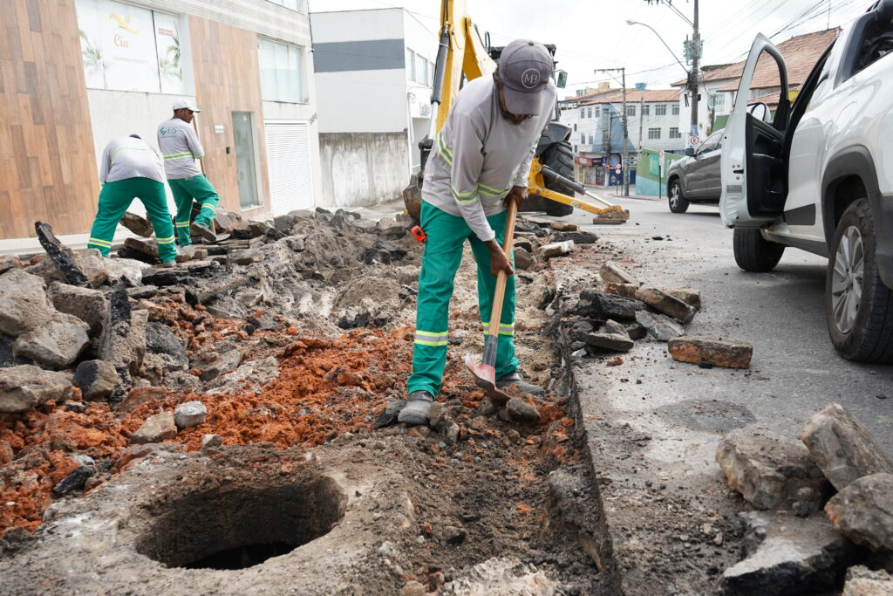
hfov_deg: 63.7
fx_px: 719
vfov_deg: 45.0
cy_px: 298
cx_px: 446
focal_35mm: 29
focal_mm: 29
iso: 100
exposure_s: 1/100
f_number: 6.3
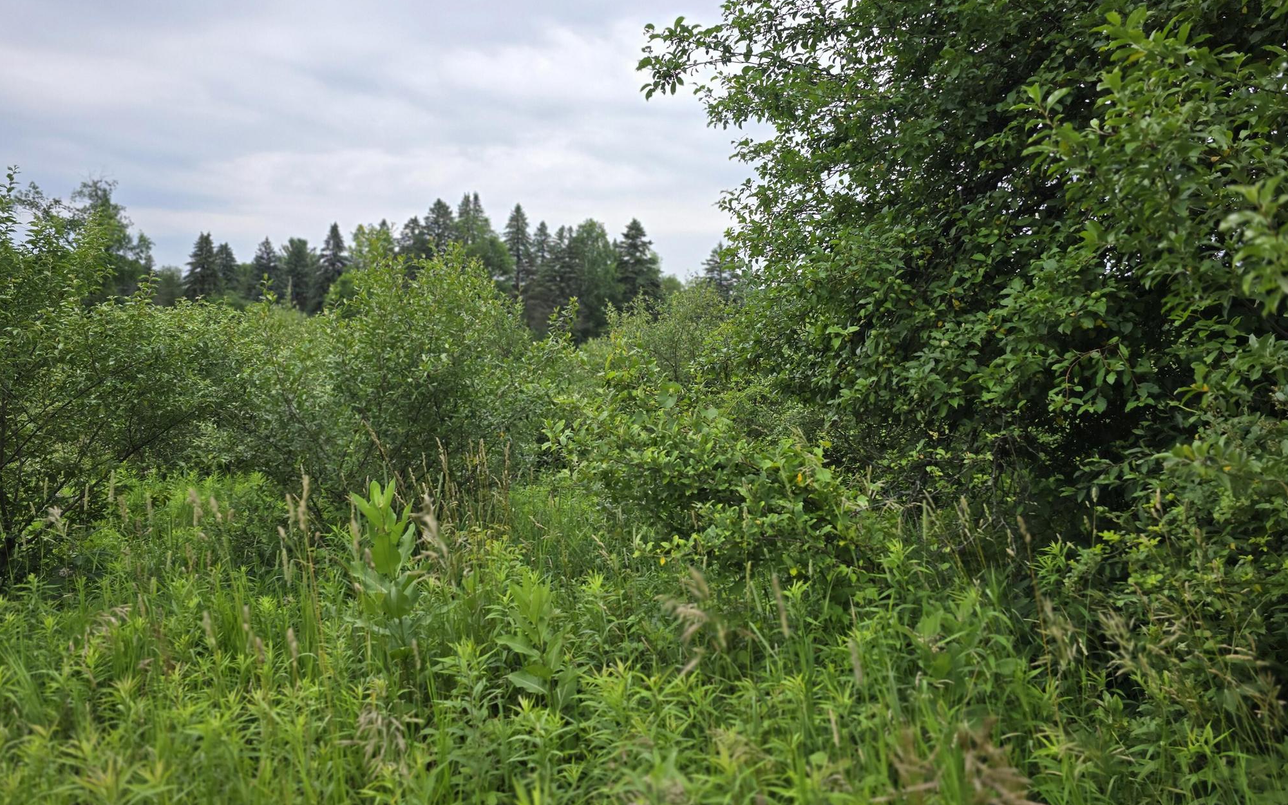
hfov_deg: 70.4
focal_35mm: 26
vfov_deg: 47.2
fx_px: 913
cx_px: 611
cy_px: 305
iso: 12
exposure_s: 1/270
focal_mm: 6.3
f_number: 1.7
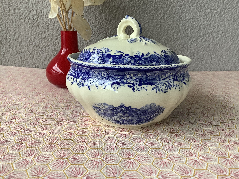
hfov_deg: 58.4
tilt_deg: -13.4
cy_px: 90
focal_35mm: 31
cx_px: 120
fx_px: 214
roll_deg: -1.5
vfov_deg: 45.4
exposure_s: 1/120
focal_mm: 3.3
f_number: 2.4
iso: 100
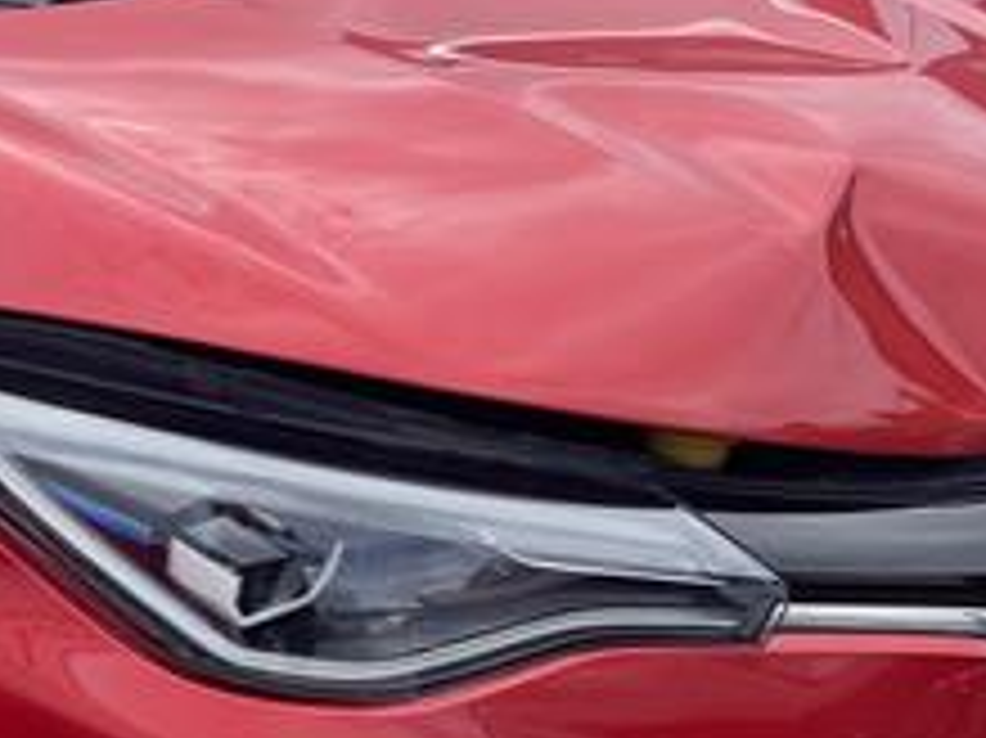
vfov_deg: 19.4
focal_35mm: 76
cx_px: -297
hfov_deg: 22.9
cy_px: 338
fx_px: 2164
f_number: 1.6
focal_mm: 4.2
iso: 32
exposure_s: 1/1618
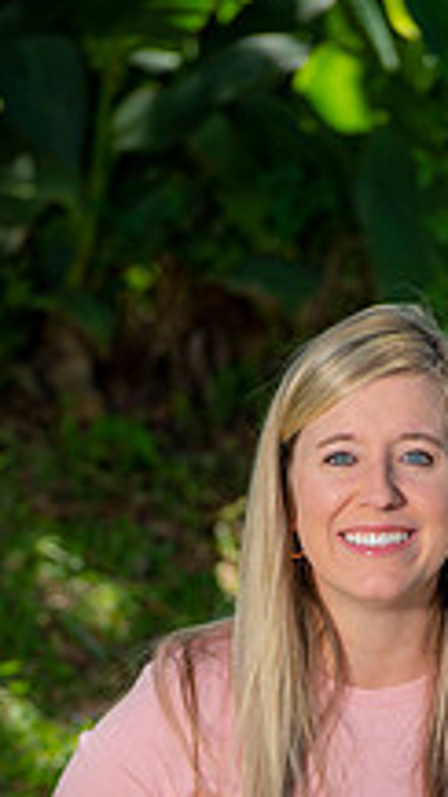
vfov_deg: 5.0
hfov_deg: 2.8
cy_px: 771
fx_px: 9190
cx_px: 354
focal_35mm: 435
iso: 100
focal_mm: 200
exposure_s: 1/160
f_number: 5.6
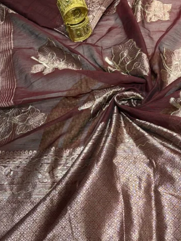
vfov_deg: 37.3
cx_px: 136
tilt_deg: -69.4
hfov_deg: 29.2
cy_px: 197
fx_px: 341
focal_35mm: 49
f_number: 1.6
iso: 32
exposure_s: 1/100
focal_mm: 5.96
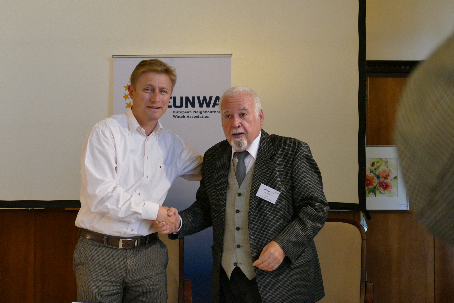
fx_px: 719
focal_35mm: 57
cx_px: 227
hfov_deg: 35.1
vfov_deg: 23.8
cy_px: 152
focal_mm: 20.62
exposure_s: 1/125
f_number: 3.5
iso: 2000
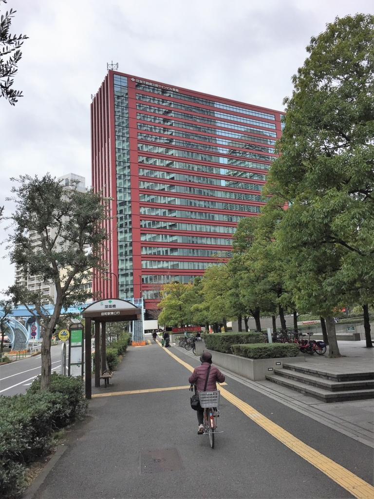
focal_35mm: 29
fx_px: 418
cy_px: 250
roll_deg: +2.5
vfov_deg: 61.7
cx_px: 187
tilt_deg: +10.0
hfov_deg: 48.2
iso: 32
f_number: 2.2
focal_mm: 4.15
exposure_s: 1/2198
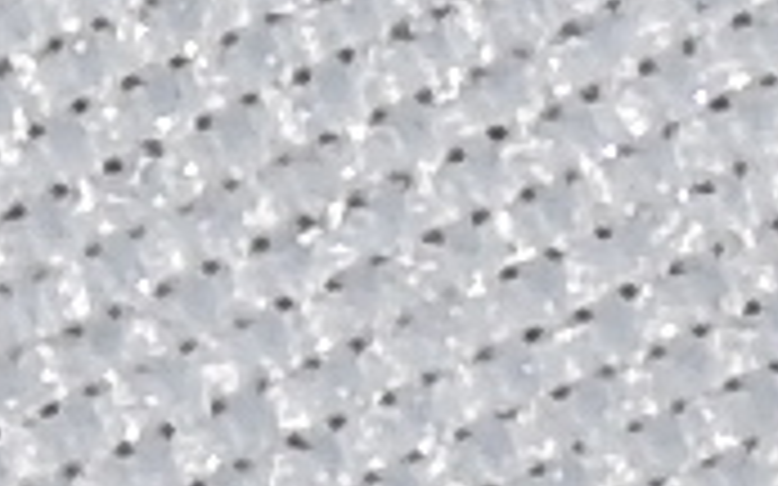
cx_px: 1997
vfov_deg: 1.5
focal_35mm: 890
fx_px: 18861
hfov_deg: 2.3
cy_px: 603
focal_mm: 105
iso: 100
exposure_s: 1/60
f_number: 13
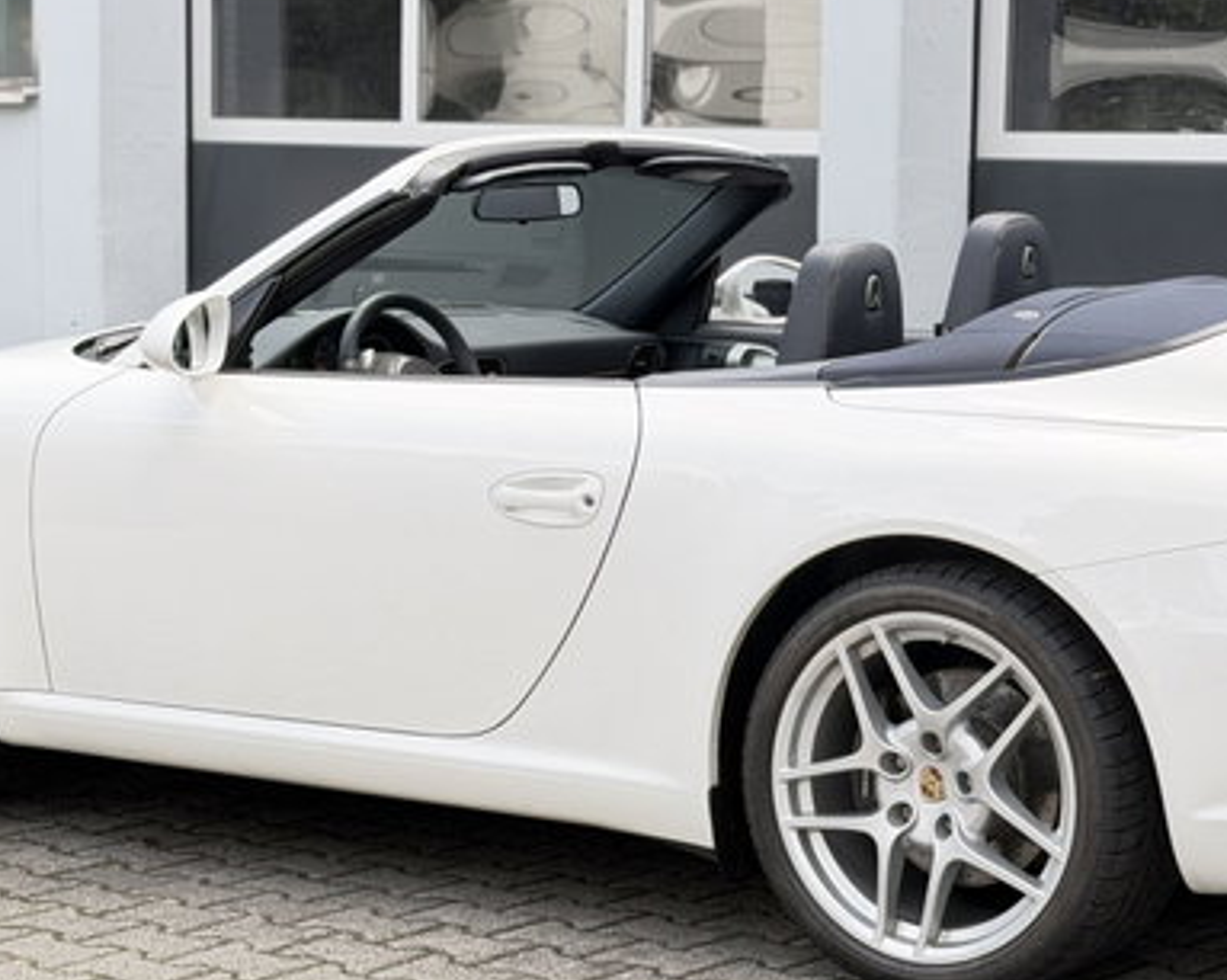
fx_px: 3412
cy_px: 512
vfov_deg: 16.4
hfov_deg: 20.3
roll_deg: -1.0
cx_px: 788
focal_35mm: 94
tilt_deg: -5.8
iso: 64
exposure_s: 1/176
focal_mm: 6.76
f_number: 1.78
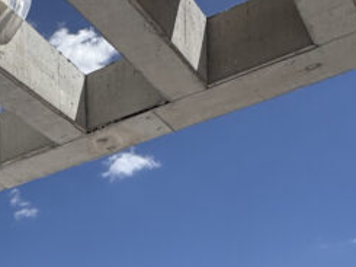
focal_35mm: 61
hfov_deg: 28.5
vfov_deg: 19.7
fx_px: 628
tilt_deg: +0.2
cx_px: -46
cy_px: 438
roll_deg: -0.3
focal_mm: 2.22
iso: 40
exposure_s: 1/4132
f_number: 2.2
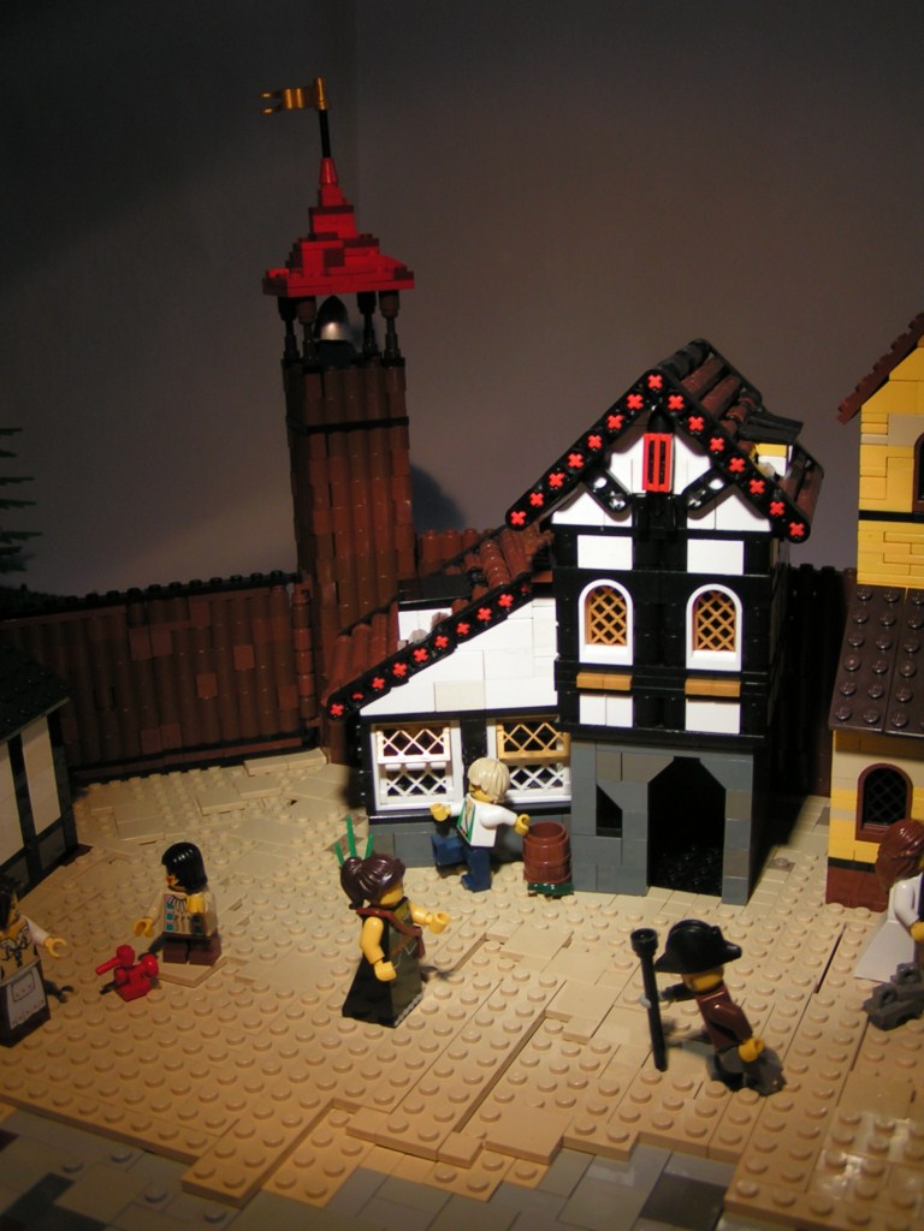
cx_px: 462
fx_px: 1352
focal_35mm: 38
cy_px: 616
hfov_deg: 37.7
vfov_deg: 49.0
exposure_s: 1/40
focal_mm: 5.8
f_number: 2.8
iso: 50
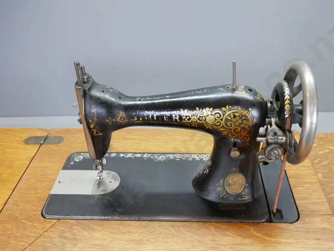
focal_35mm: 36
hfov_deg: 51.2
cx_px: 186
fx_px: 348
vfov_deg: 39.5
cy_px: 150
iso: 3200
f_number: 5.6
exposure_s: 1/60
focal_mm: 15
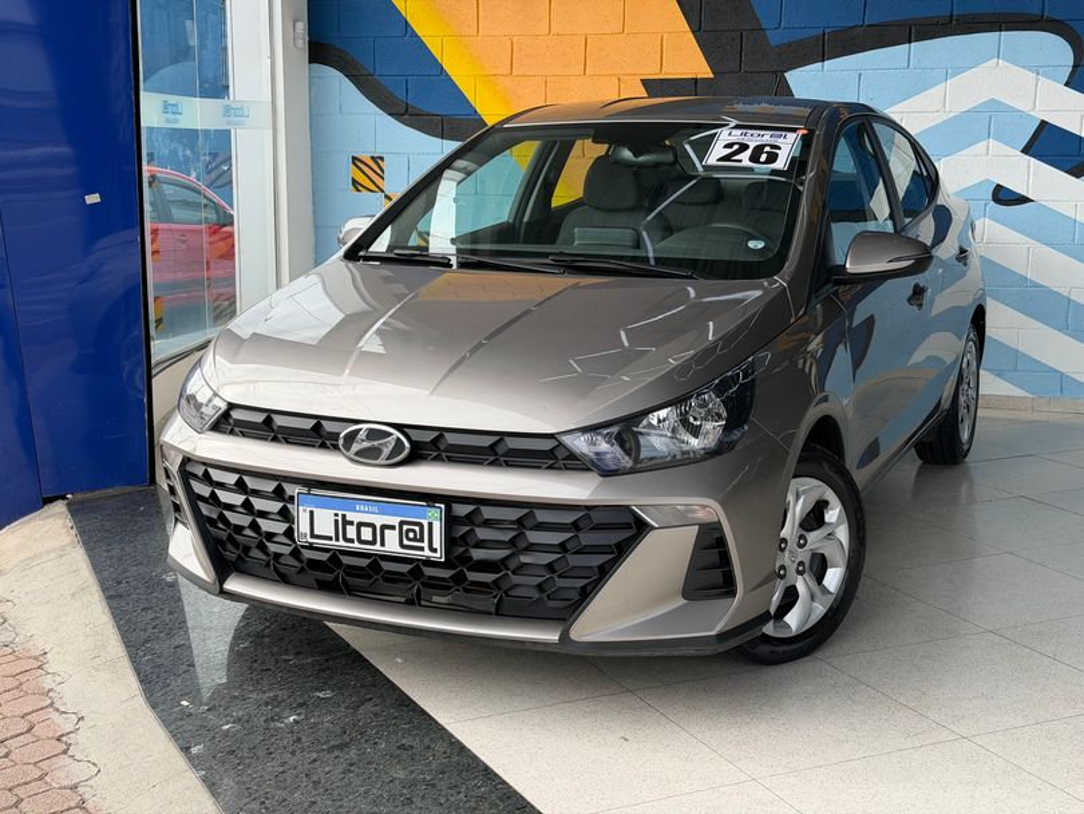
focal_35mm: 48
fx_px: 1504
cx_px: 542
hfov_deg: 39.6
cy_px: 407
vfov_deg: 30.3
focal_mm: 6.76
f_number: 1.78
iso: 80
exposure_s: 1/1513
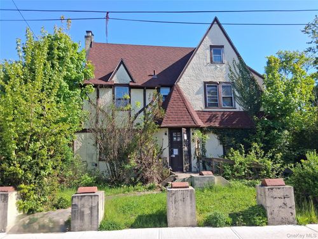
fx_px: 239
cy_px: 120
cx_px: 159
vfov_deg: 53.1
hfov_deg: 67.3
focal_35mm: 26
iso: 25
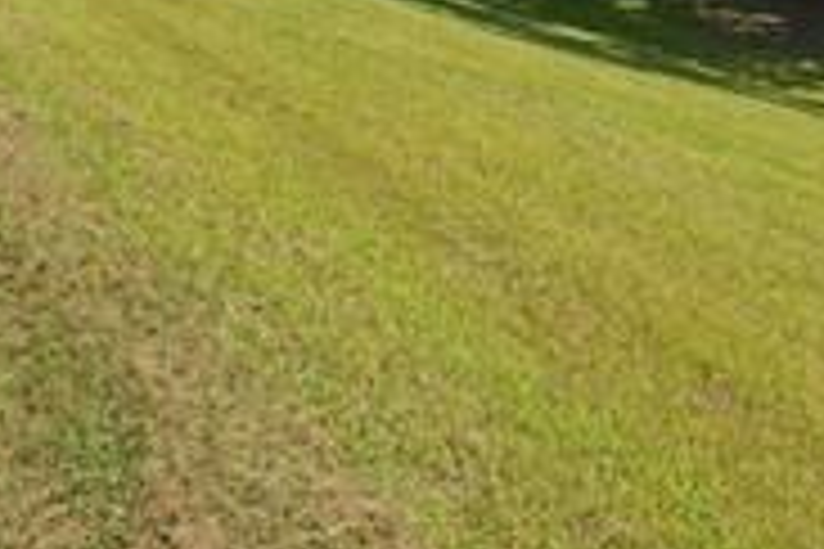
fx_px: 1121
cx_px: 302
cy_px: -252
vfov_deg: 22.9
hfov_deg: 40.0
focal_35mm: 49
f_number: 13
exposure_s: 1/320
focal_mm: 14
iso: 400
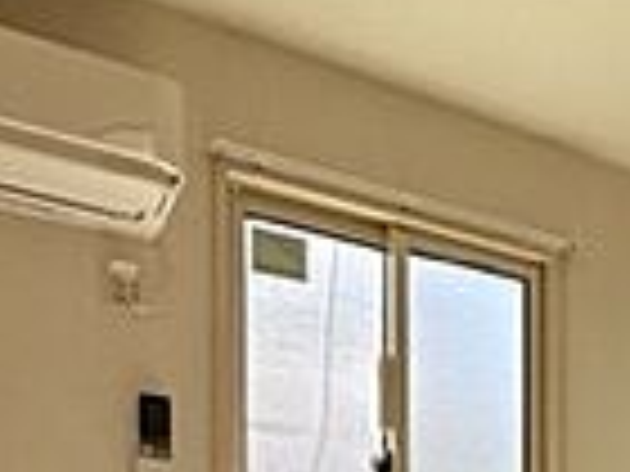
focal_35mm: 60
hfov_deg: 22.0
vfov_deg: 21.4
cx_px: 1094
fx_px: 1092
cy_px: 661
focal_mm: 2.22
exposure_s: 1/318
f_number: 2.2
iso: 40
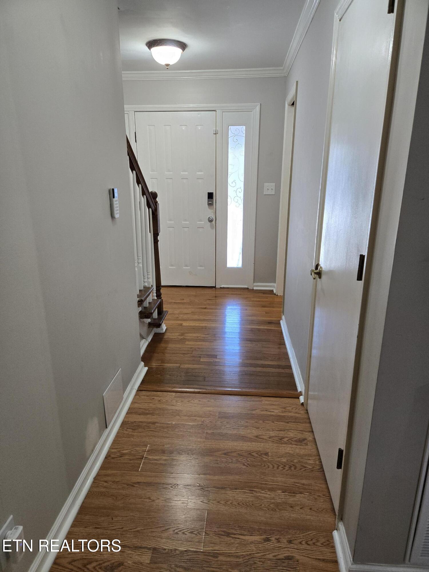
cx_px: 214
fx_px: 380
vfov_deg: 73.9
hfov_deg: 58.9
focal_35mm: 23
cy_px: 286
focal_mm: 5.4
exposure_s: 1/120
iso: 200
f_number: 1.8
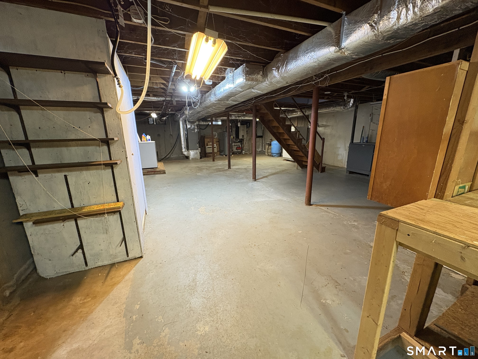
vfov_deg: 85.7
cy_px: 180
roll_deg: +1.0
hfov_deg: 102.1
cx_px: 239
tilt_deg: -14.1
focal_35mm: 14
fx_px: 193
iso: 320
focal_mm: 2.22
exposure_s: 1/60
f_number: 2.2
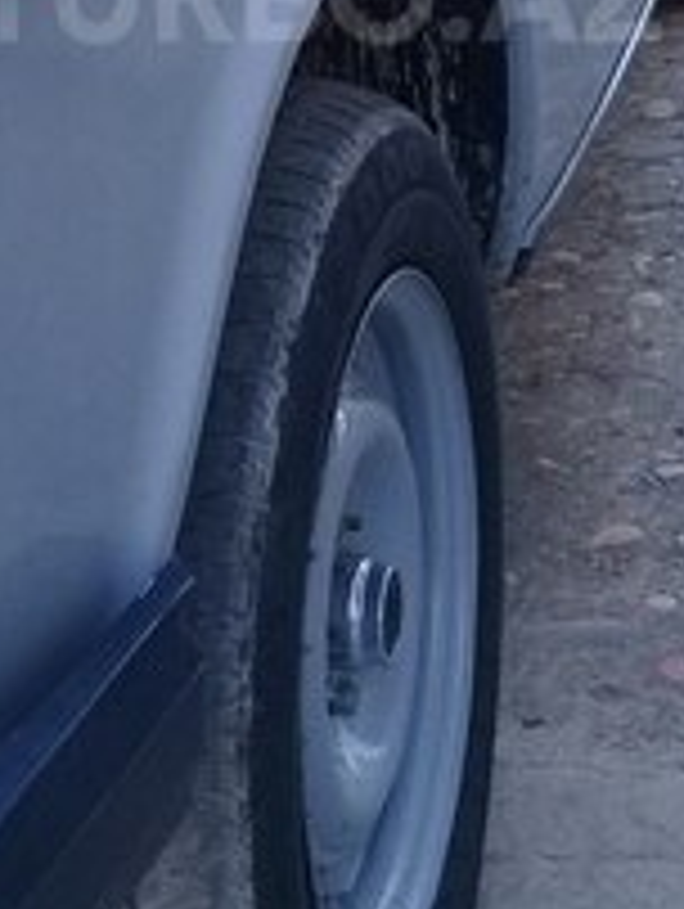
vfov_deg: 24.4
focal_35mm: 76
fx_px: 1998
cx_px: 315
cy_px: -9
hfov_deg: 19.4
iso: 64
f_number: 2.2
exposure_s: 1/100
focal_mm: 3.3
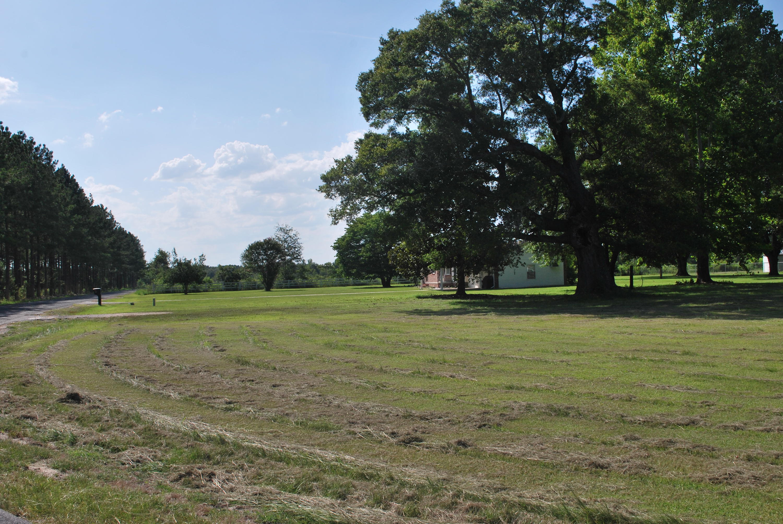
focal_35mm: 39
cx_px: 392
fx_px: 849
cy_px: 262
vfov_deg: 34.3
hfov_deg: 49.5
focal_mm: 26
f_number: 10
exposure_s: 1/250
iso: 110
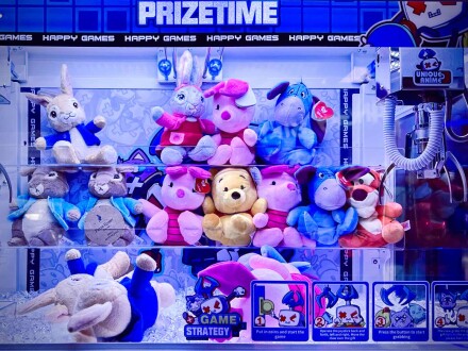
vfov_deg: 56.8
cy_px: 176
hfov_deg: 71.6
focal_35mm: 24
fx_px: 324
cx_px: 234
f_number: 1.78
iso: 80
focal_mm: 6.86
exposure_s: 1/482
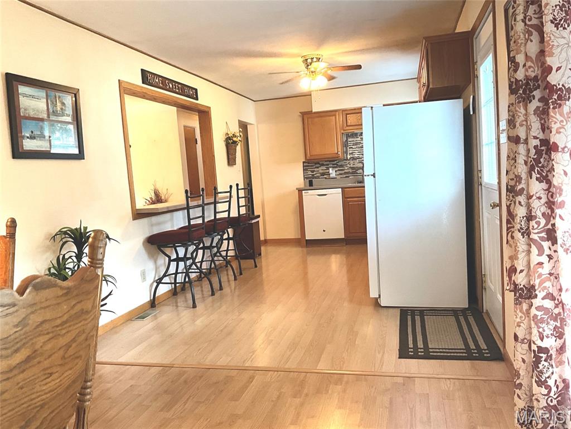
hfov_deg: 61.7
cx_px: 286
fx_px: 478
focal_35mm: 29
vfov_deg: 48.2
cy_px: 214
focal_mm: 3
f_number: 1.8
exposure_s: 1/60
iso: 125
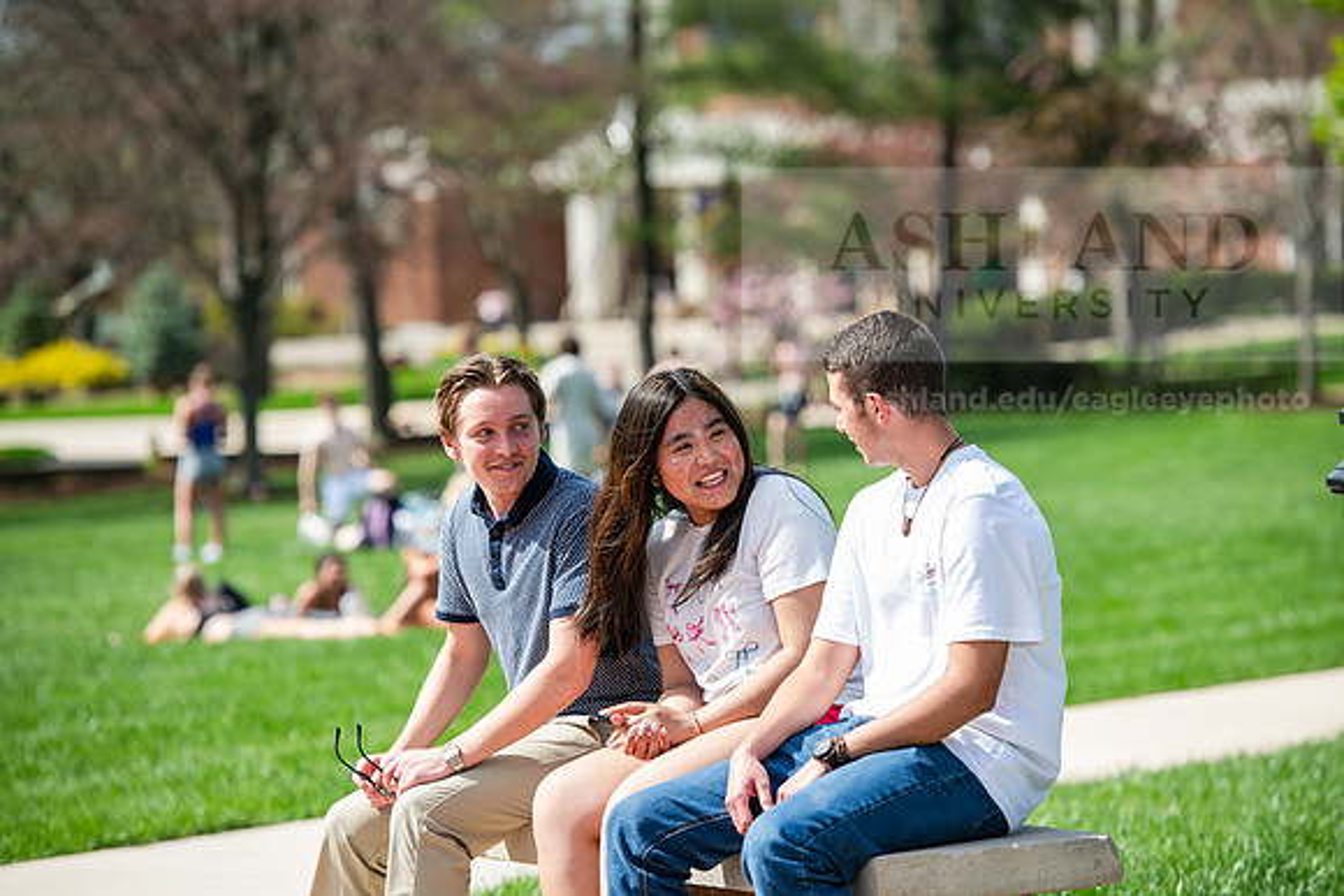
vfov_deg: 8.6
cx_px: 672
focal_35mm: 160
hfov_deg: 12.8
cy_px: 448
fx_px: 5974
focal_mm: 160
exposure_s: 1/500
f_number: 4
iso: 125
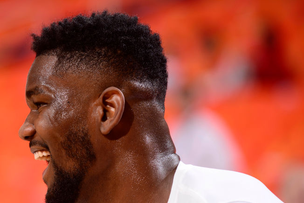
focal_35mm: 314
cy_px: 153
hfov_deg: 6.6
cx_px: 78
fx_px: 2652
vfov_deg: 4.4
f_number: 3.5
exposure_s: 1/200
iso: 100
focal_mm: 200
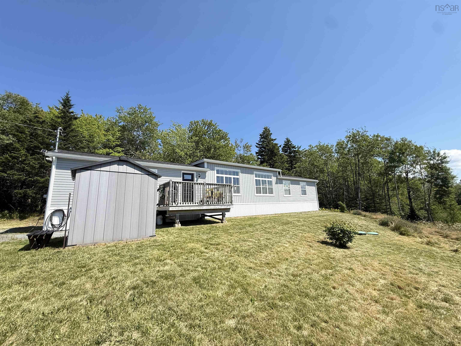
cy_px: 173
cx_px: 230
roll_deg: +3.0
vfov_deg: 85.7
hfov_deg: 102.1
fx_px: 186
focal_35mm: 14
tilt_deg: +11.1
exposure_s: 1/1464
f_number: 2.2
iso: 64
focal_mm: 2.22
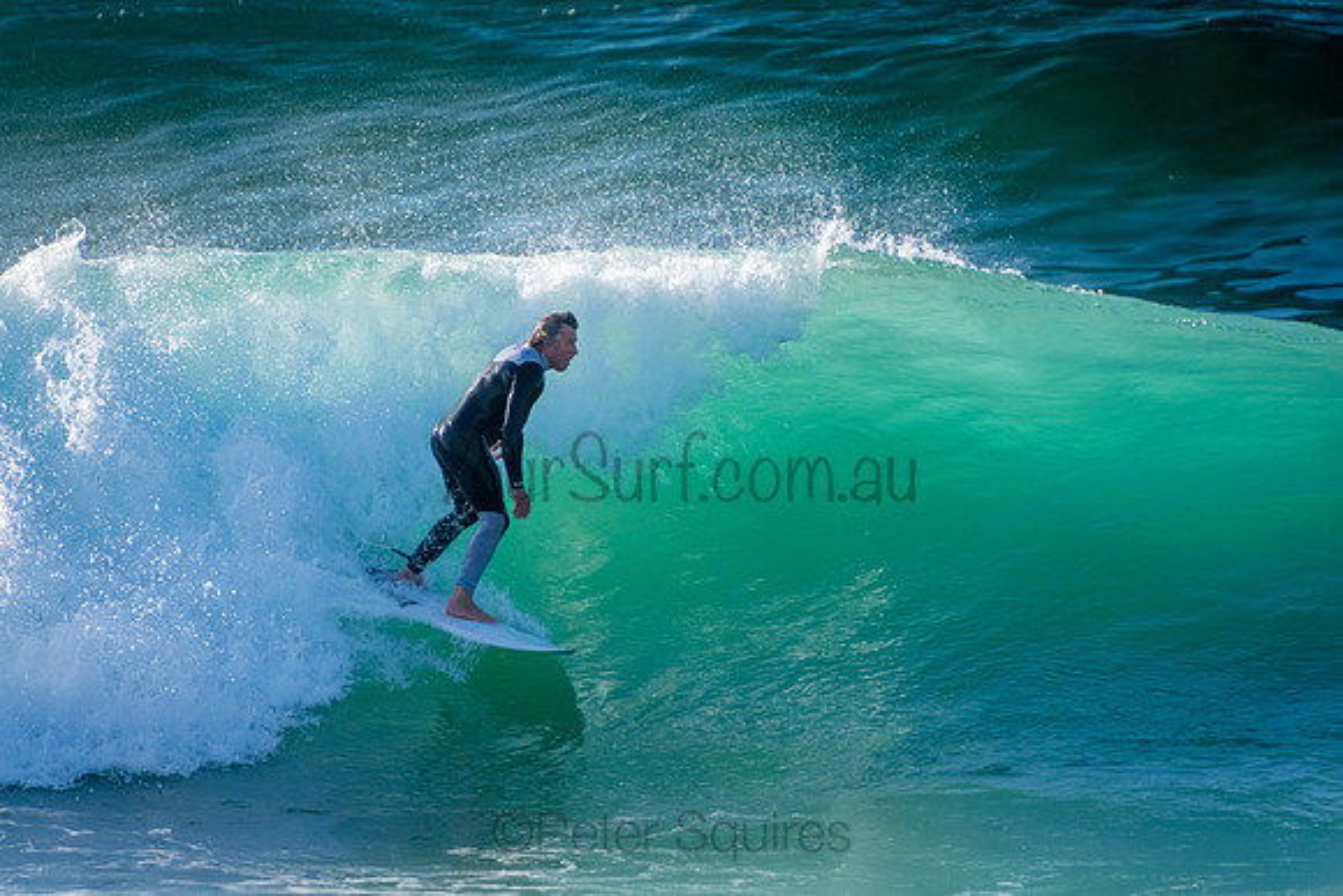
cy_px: 448
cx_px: 672
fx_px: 22388
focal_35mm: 600
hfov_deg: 3.4
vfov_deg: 2.3
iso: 360
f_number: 5.6
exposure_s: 1/2000
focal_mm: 400
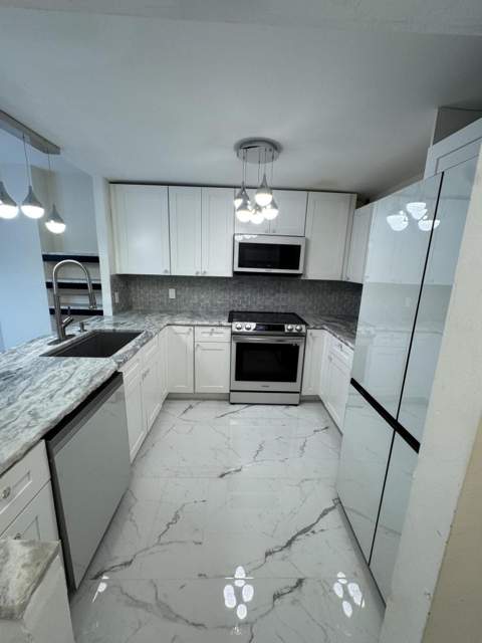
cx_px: 241
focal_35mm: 14
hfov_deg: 85.7
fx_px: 260
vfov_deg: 102.1
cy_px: 322
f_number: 2.2
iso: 125
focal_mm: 2.22
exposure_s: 1/120
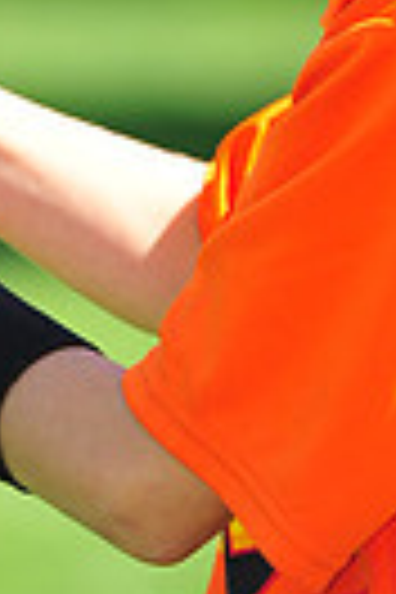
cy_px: -360
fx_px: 12671
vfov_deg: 2.7
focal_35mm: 768
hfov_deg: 1.8
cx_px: 189
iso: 200
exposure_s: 1/800
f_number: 4.5
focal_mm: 175
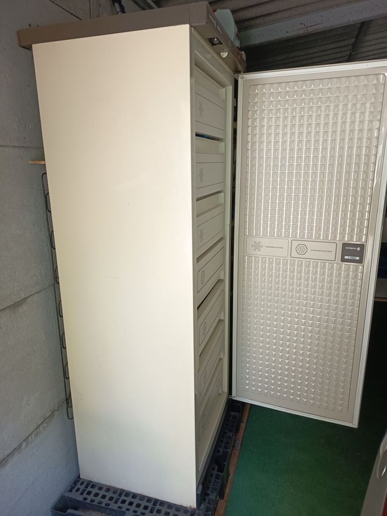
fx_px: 358
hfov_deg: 56.8
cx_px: 194
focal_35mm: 24
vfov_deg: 71.6
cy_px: 258
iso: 206
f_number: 1.7
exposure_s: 1/50
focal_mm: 5.24
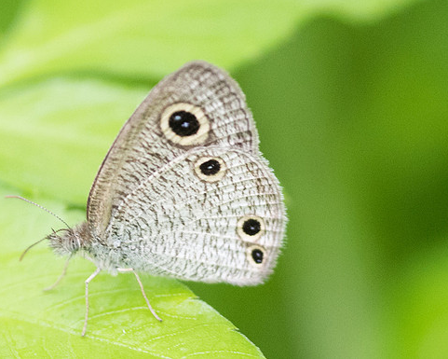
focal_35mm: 751
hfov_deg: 2.6
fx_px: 9960
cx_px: 183
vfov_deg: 2.1
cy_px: 234
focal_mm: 150
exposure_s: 1/250
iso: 800
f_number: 3.3
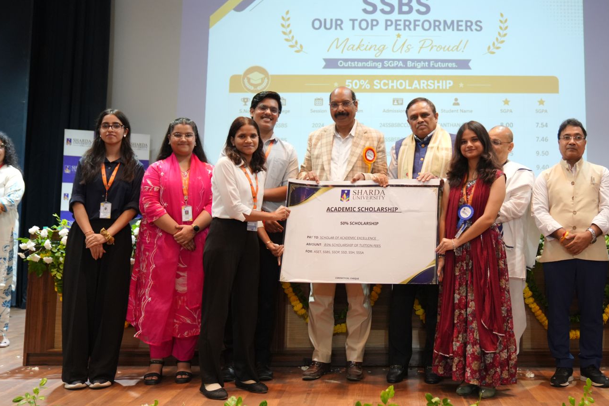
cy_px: 161
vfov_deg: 32.5
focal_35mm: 41
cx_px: 403
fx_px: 694
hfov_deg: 46.7
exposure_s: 1/125
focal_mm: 30
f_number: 2.8
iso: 3200
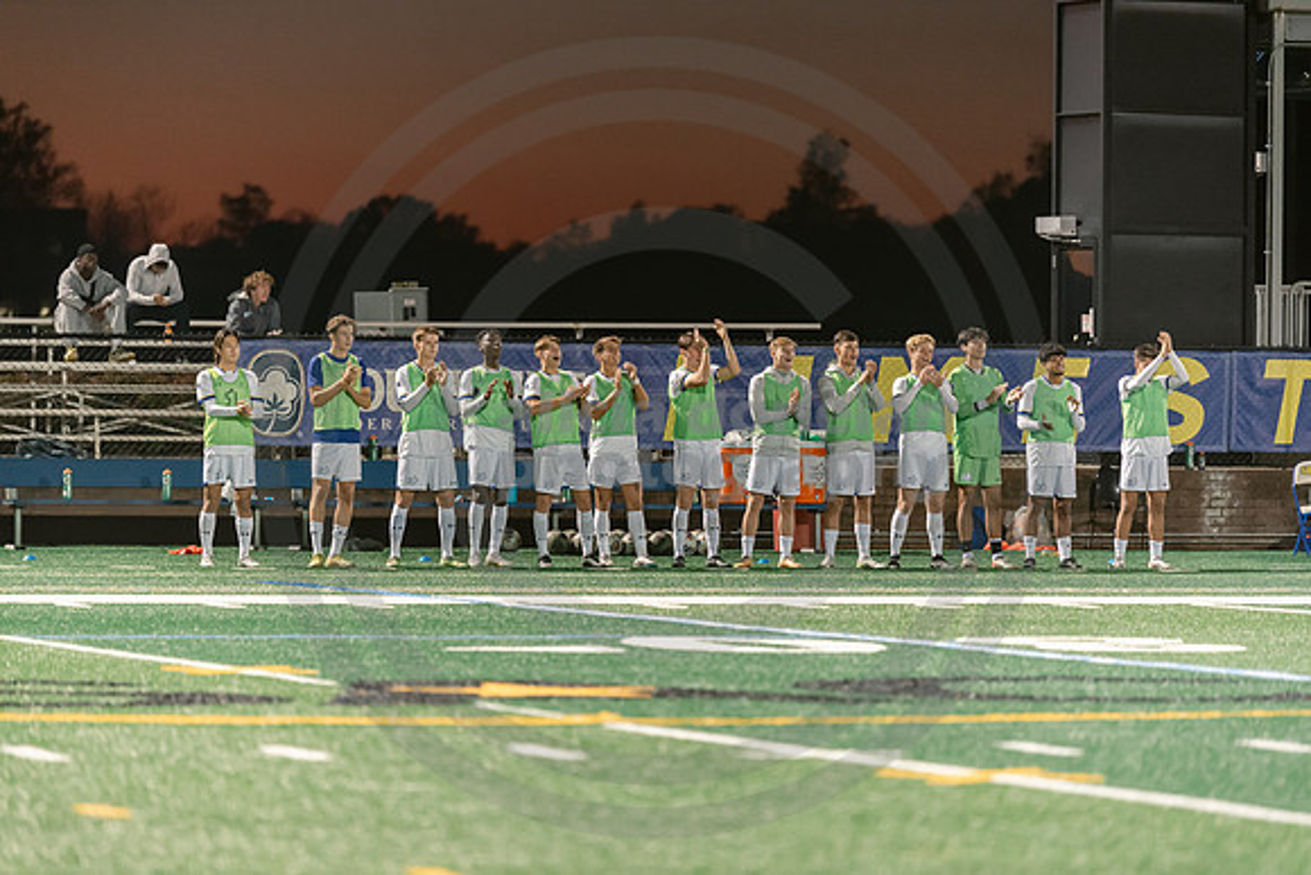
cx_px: 656
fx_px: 7285
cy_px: 438
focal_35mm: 200
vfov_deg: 6.9
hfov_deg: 10.3
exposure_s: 1/250
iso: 2500
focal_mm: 200
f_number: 2.8
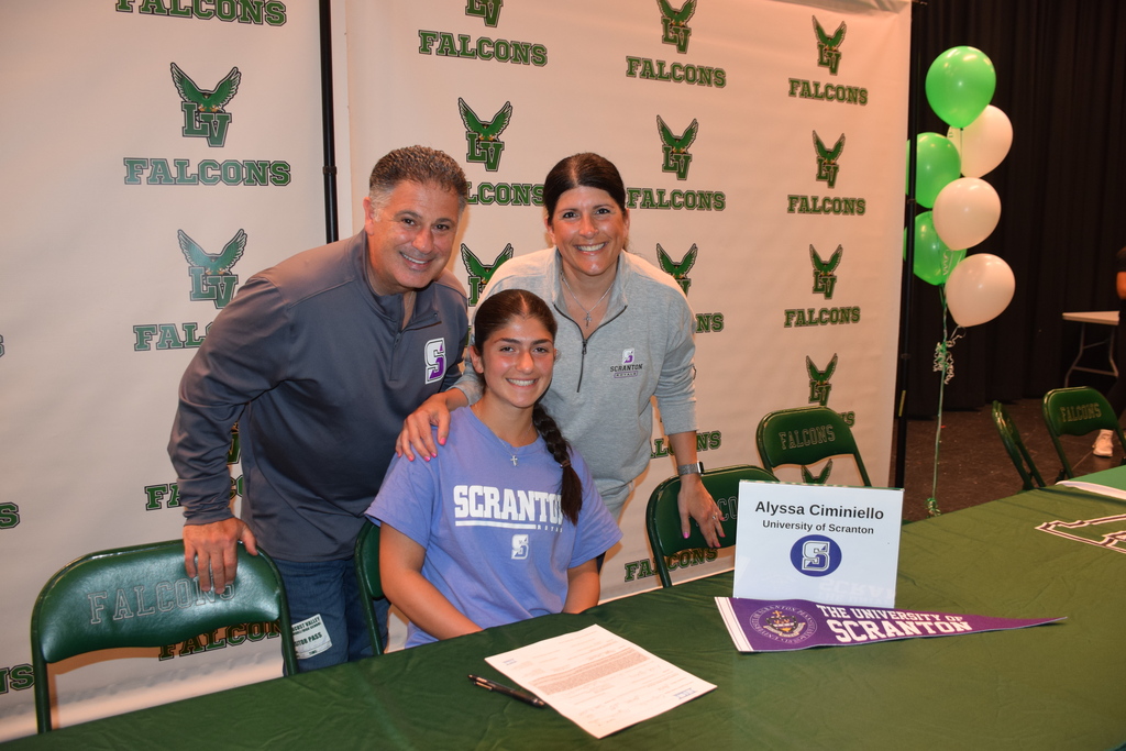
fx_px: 845
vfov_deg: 47.9
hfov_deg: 67.4
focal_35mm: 27
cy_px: 376
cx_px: 563
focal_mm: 18
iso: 800
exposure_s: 1/80
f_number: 4.5
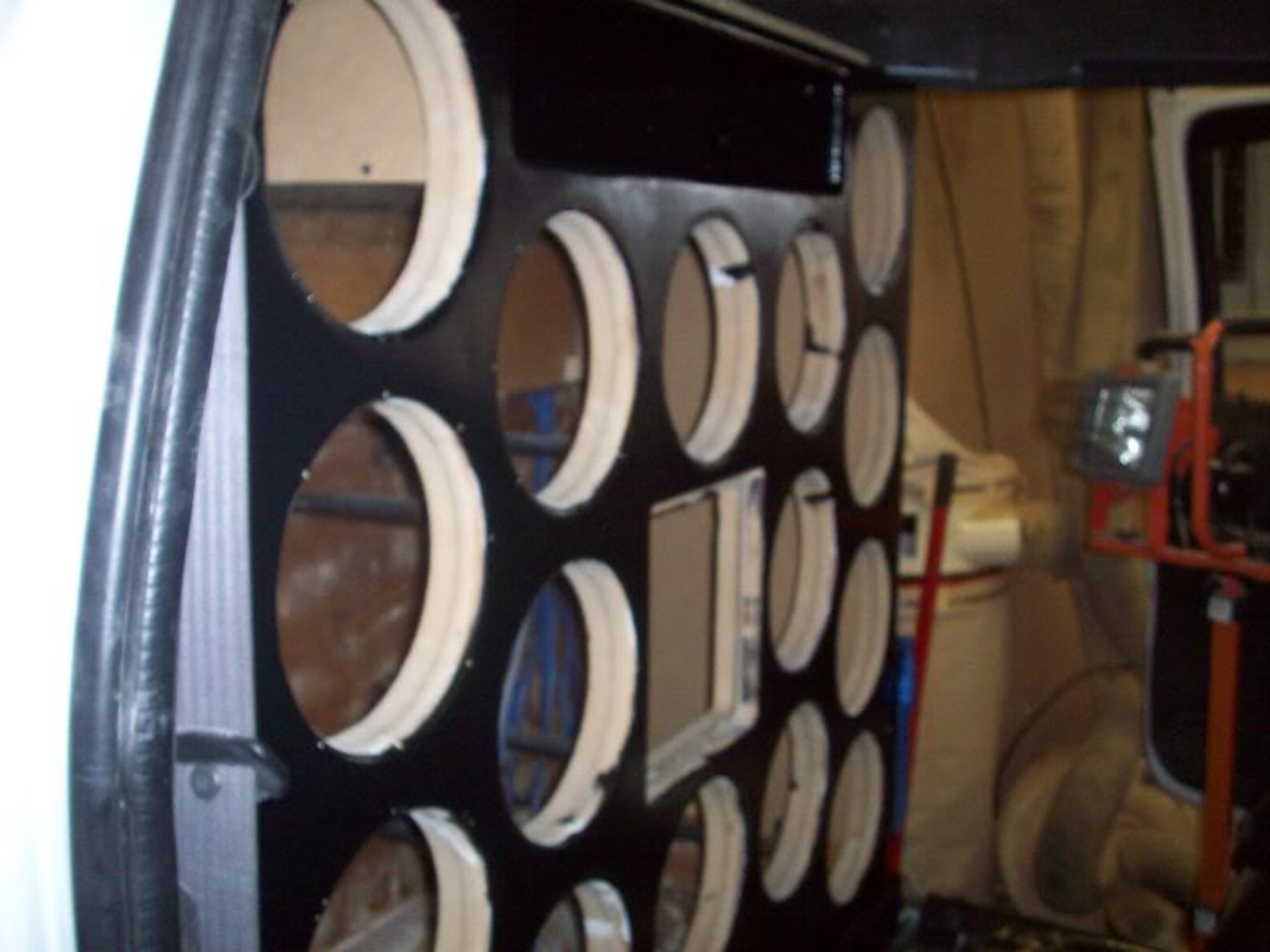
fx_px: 1357
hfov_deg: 50.1
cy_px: 476
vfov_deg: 38.7
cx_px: 635
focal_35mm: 37
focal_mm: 6.2
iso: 200
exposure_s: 1/64
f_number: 2.8
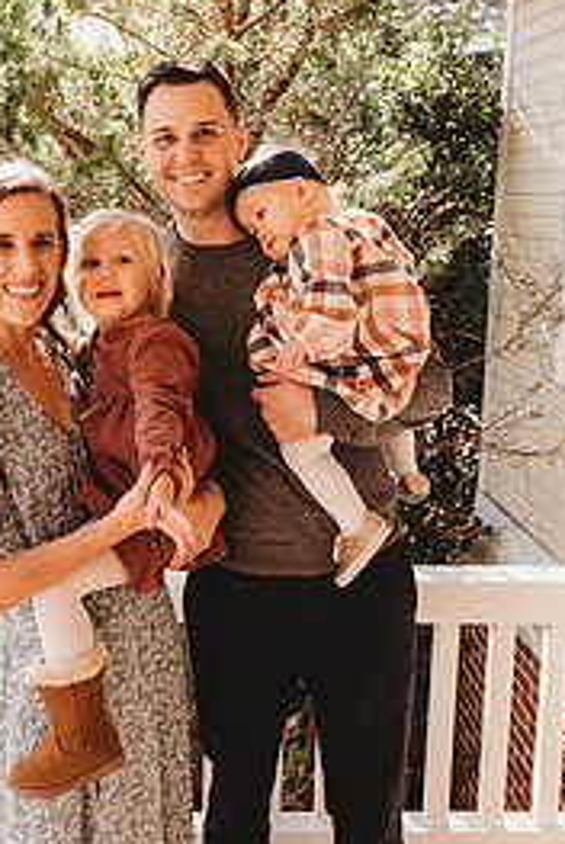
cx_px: 193
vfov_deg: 46.9
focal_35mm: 41
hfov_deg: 32.5
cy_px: 318
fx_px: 963
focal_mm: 24
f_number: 4.5
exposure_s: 1/200
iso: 400
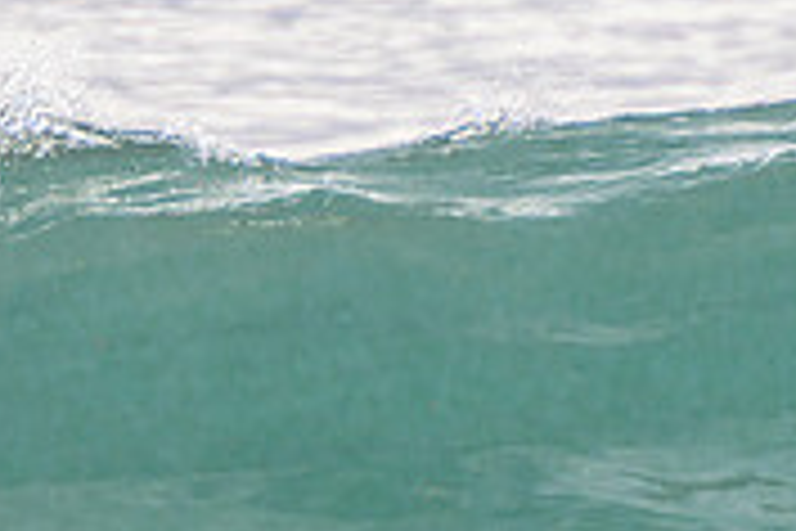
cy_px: 528
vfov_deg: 0.8
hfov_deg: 1.1
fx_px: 39885
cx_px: 314
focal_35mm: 1804
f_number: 5.6
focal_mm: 400
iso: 280
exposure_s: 1/2000
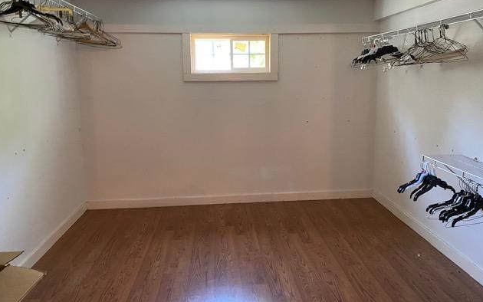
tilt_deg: -6.3
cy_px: 120
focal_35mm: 28
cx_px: 241
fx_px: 369
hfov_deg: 66.5
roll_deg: +1.4
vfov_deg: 44.3
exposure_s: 1/40
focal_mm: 4.25
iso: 400
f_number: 1.8
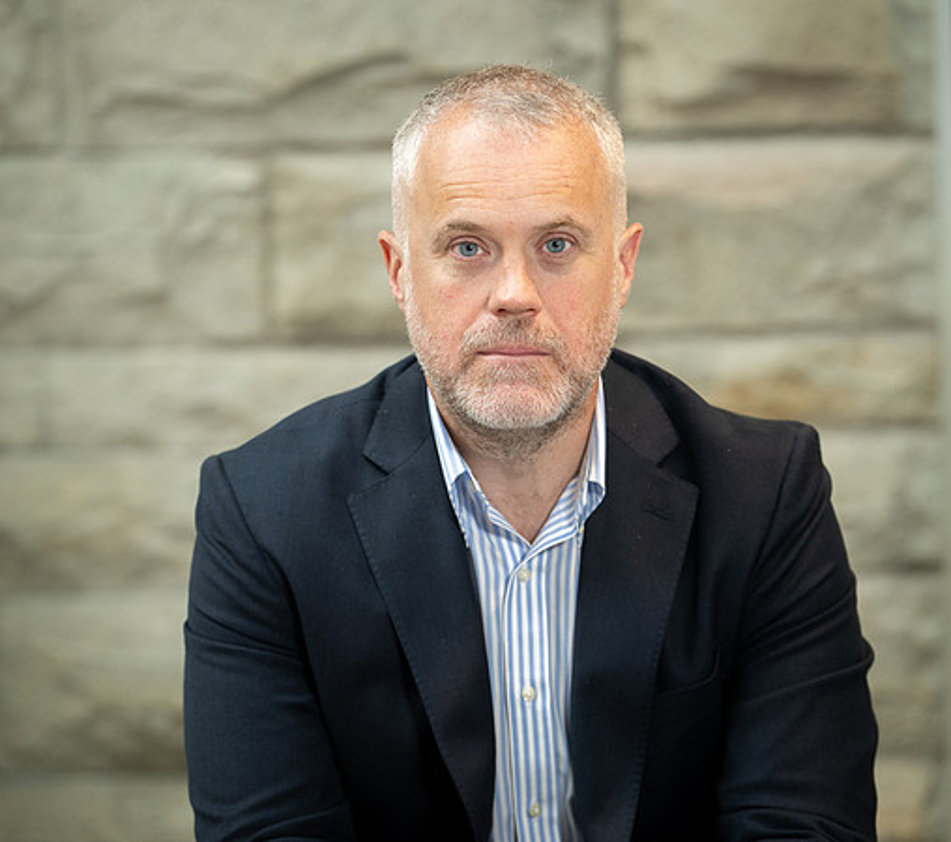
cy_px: 420
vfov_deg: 9.1
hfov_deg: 10.3
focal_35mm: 180
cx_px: 442
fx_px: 5280
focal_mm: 145
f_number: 3.2
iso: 1000
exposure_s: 1/160
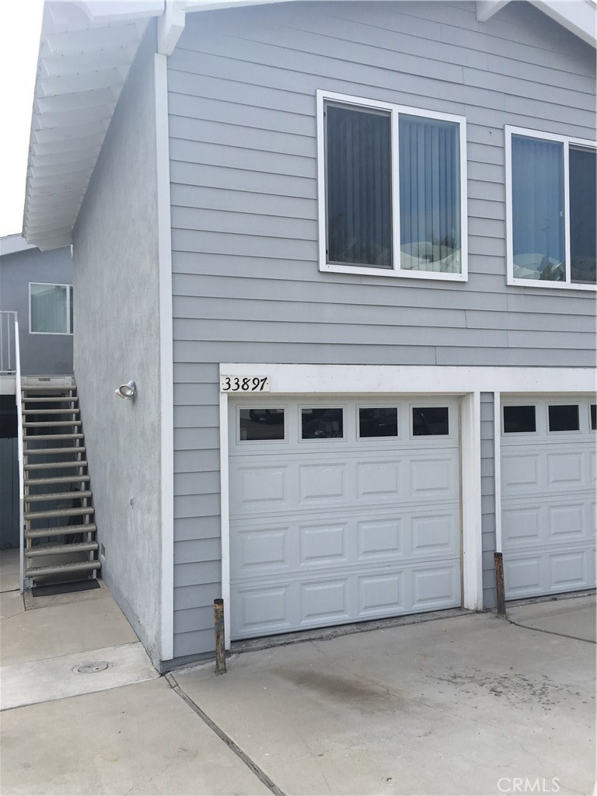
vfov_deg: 61.7
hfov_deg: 48.2
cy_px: 398
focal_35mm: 29
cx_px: 298
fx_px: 667
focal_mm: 4.15
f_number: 2.2
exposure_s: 1/927
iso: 25
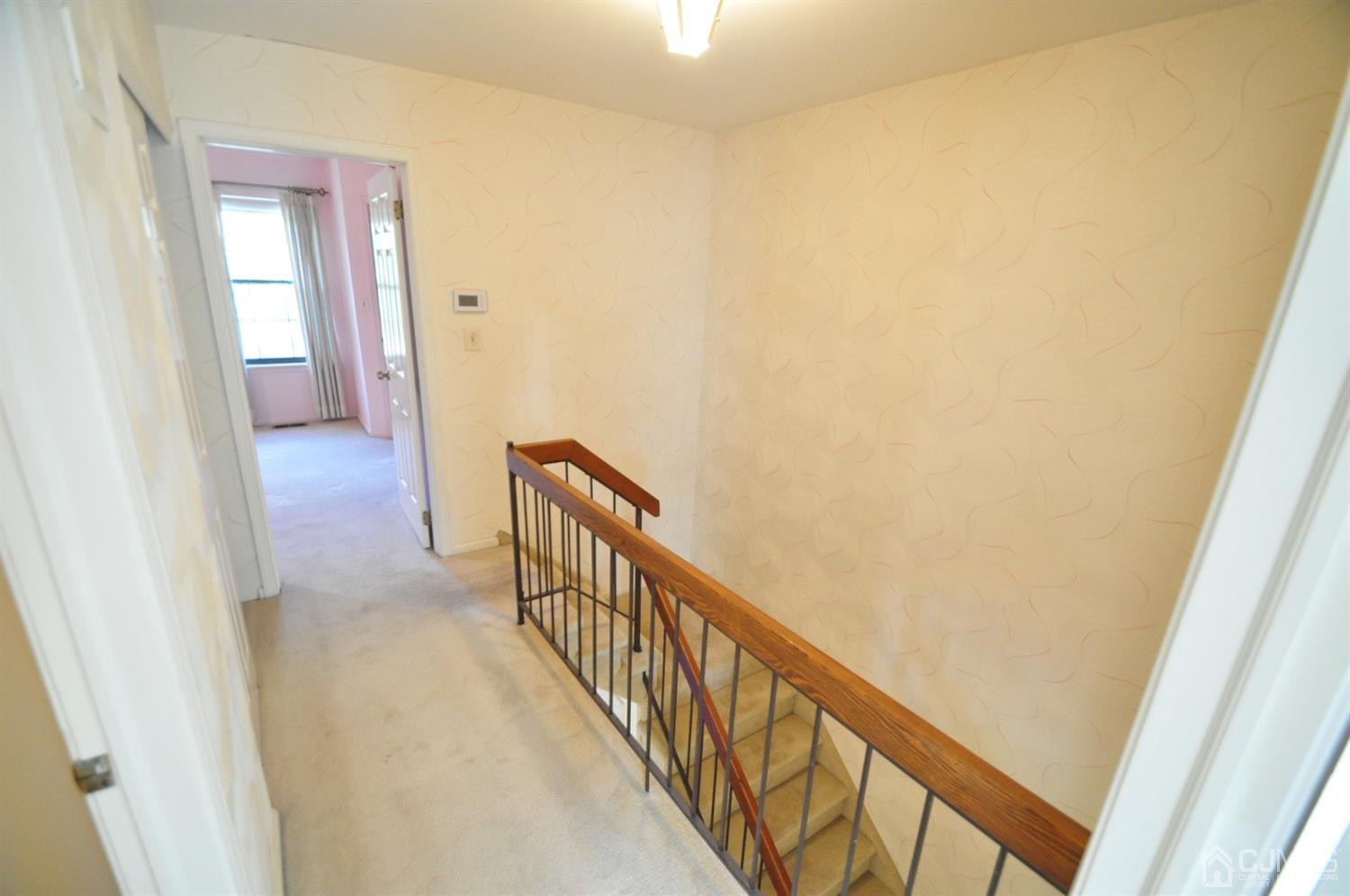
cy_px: 448
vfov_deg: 77.1
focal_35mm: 15
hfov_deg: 100.5
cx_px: 675
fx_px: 562
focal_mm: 10
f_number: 3.5
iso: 1600
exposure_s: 1/50
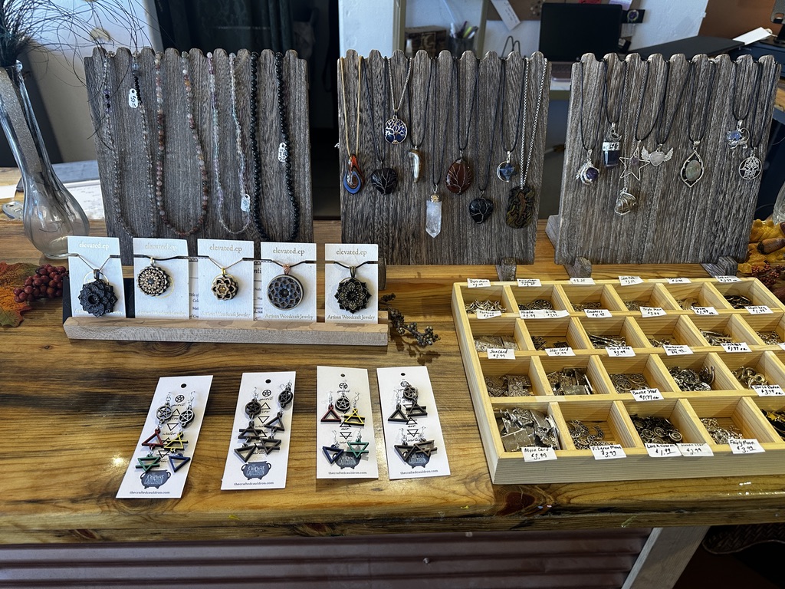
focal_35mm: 24
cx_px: 392
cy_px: 294
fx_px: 544
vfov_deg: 56.8
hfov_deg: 71.6
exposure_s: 1/120
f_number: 1.78
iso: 160
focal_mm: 6.86
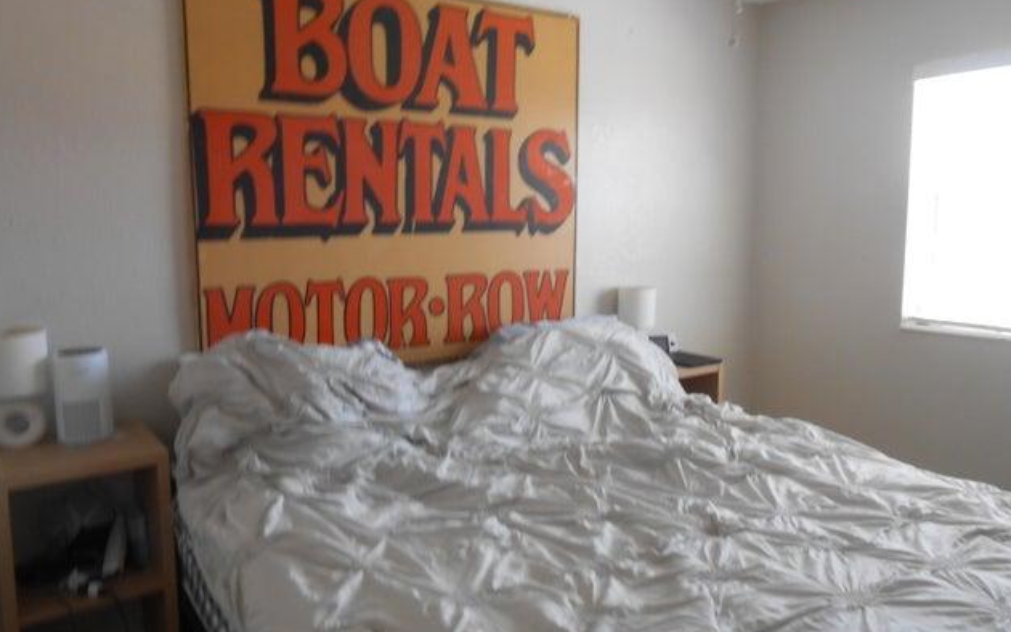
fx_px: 772
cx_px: 502
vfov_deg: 44.6
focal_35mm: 28
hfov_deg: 66.5
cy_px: 316
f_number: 3.5
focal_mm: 4.6
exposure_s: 1/30
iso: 160
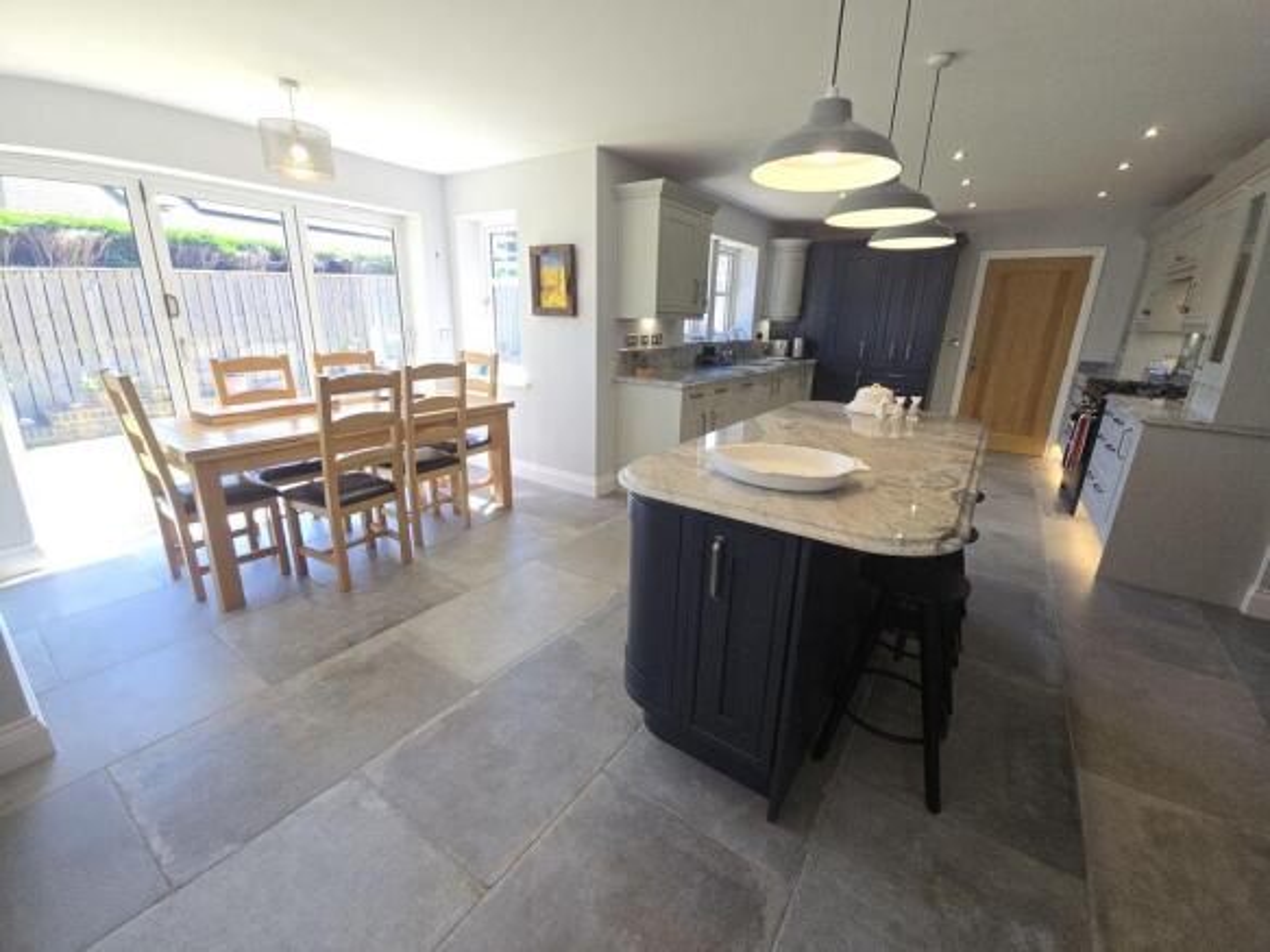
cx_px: 635
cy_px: 476
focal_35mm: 13
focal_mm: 2.2
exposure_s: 1/100
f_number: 2.2
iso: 80
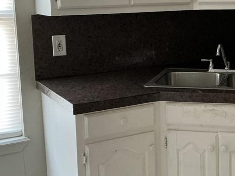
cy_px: 60
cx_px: 165
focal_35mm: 64
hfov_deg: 30.0
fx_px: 434
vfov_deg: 22.8
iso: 80
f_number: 1.8
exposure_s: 1/60
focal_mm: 3
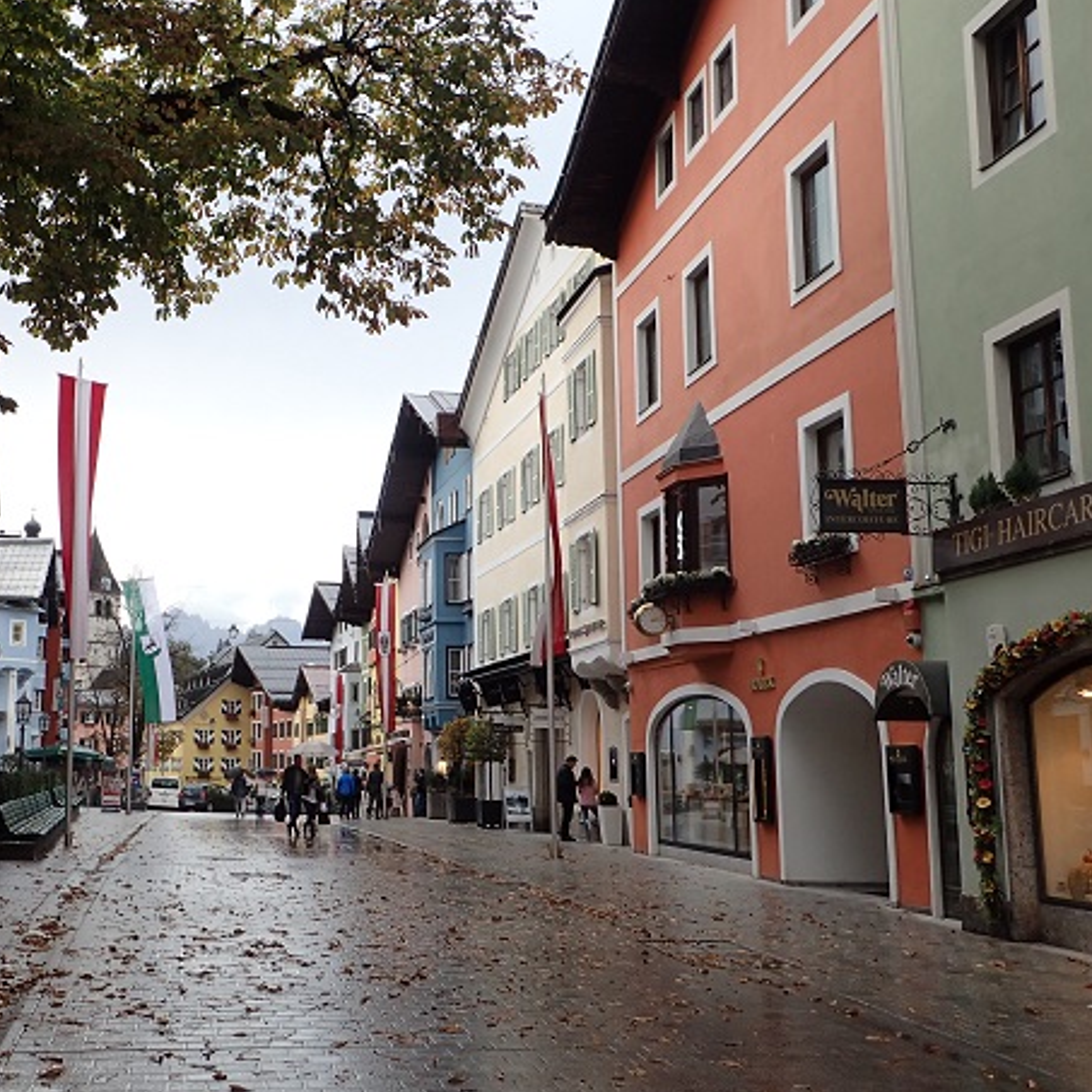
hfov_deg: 41.3
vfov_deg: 42.8
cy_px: 550
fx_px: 1392
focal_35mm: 39
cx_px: 246
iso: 100
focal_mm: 4.5
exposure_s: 1/160
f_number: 2.8
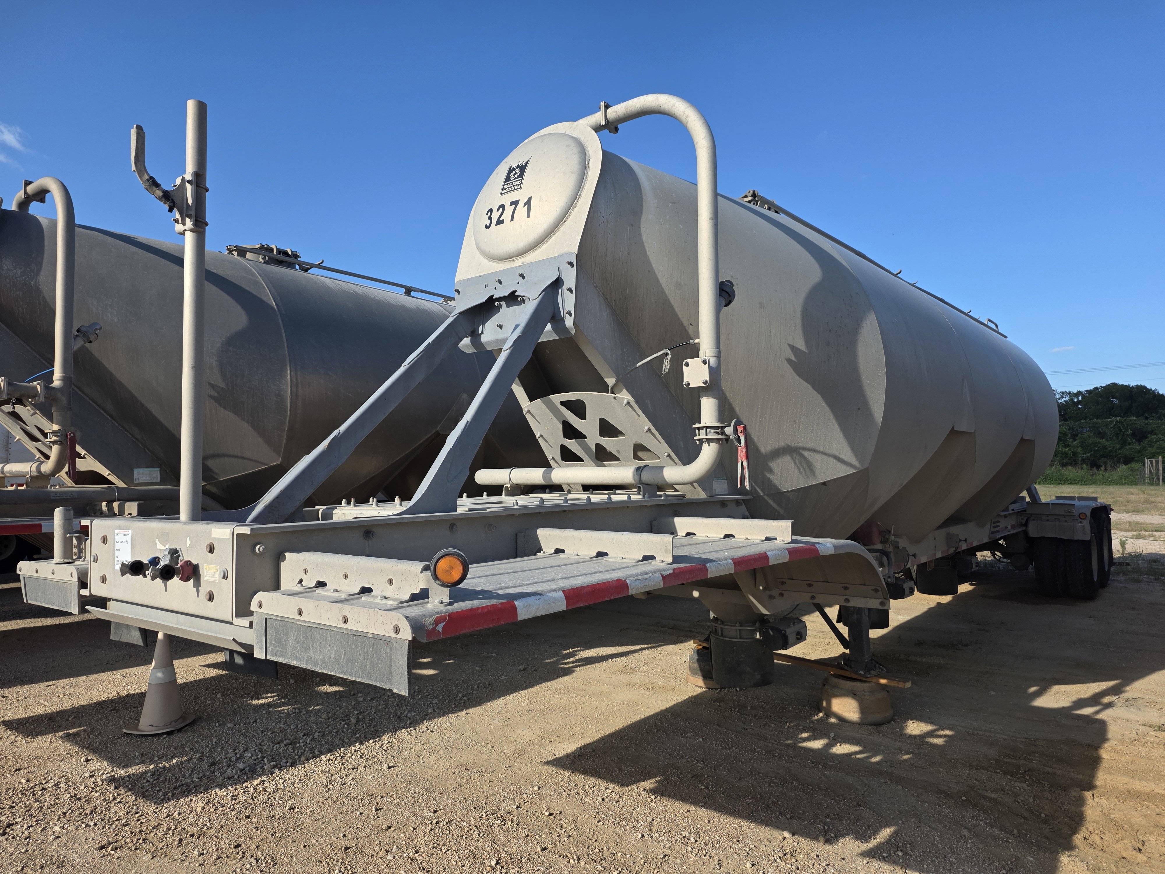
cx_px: 582
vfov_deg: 58.9
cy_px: 437
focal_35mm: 23
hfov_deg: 73.9
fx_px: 774
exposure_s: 1/4539
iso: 80
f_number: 1.7
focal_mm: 6.25
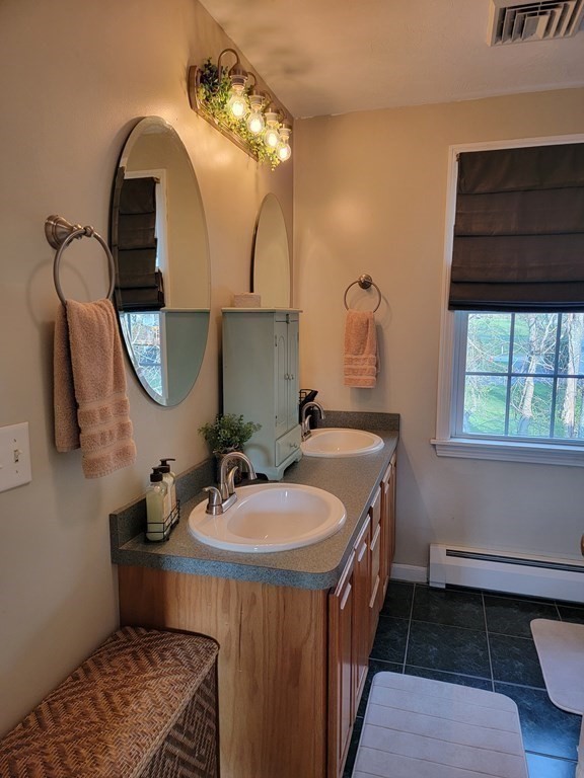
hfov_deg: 56.8
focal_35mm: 24
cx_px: 292
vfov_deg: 71.6
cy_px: 389
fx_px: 540
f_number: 1.8
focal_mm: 6.7
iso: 200
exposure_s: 1/120
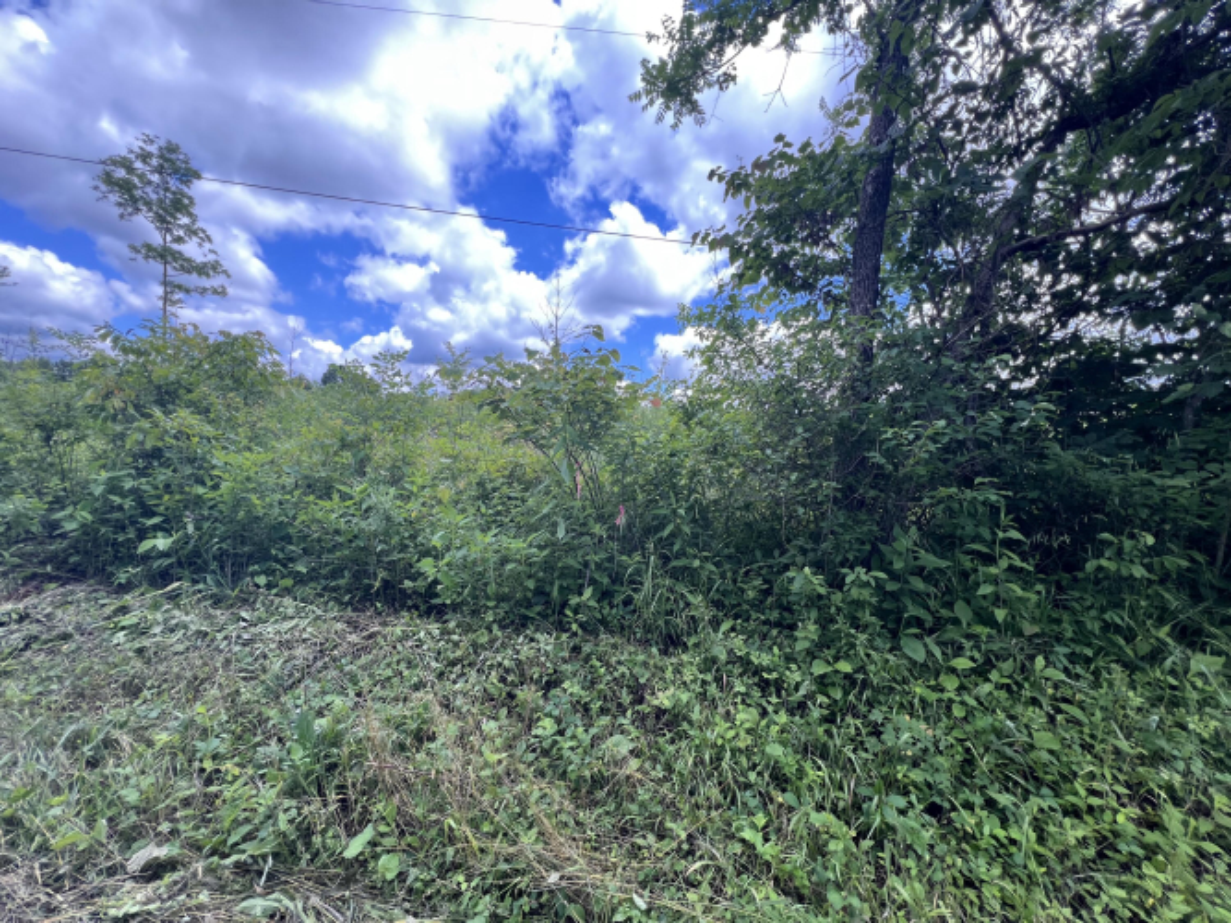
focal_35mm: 13
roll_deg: -1.9
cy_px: 462
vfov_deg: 89.9
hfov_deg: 106.2
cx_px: 616
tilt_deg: +1.2
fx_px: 462
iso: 32
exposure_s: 1/290
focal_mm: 1.57
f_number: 1.8
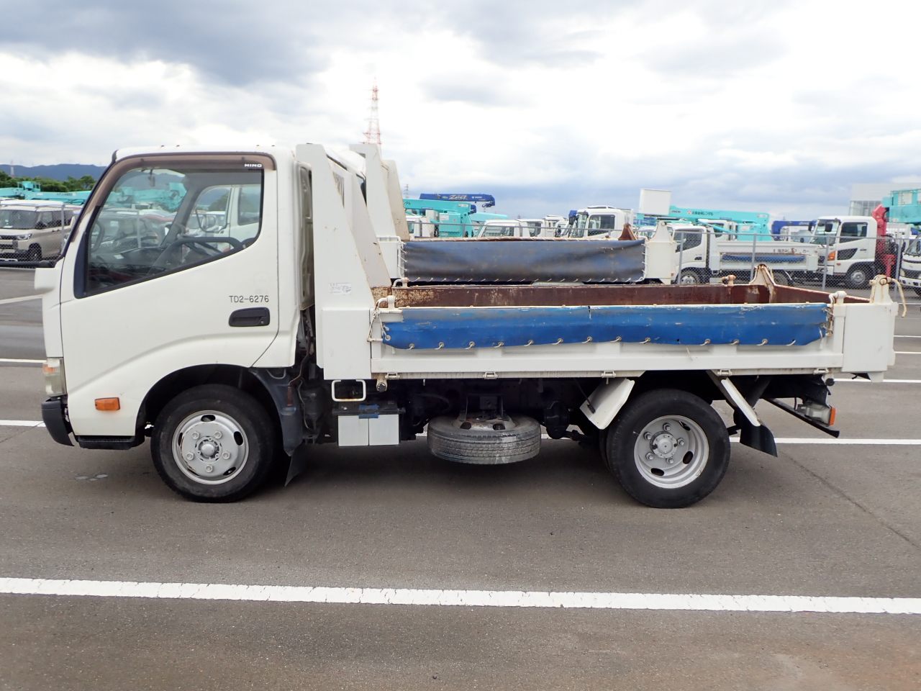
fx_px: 798
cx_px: 460
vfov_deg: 46.8
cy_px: 346
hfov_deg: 60.0
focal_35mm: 30
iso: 100
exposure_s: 1/320
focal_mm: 5.5
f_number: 3.2
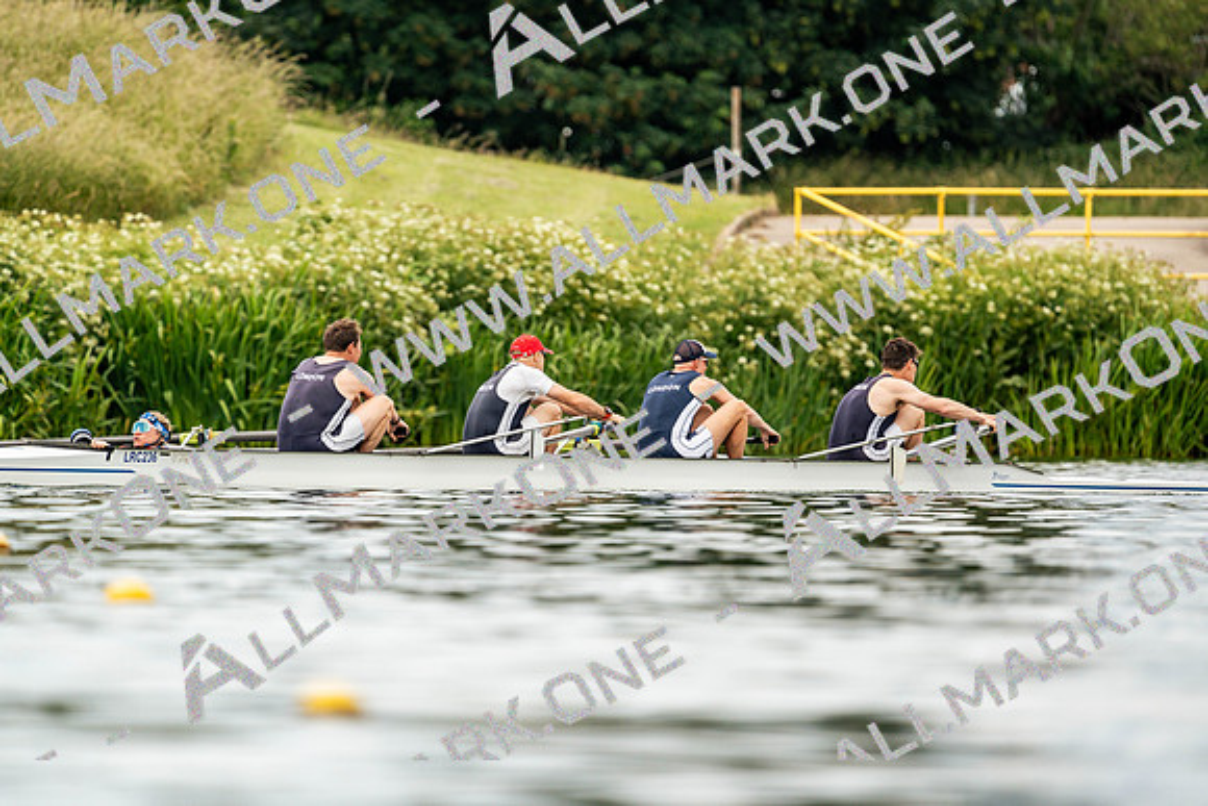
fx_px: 20137
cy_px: 403
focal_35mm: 600
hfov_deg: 3.4
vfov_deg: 2.3
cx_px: 604
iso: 500
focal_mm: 600
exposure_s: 1/2000
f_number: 6.3
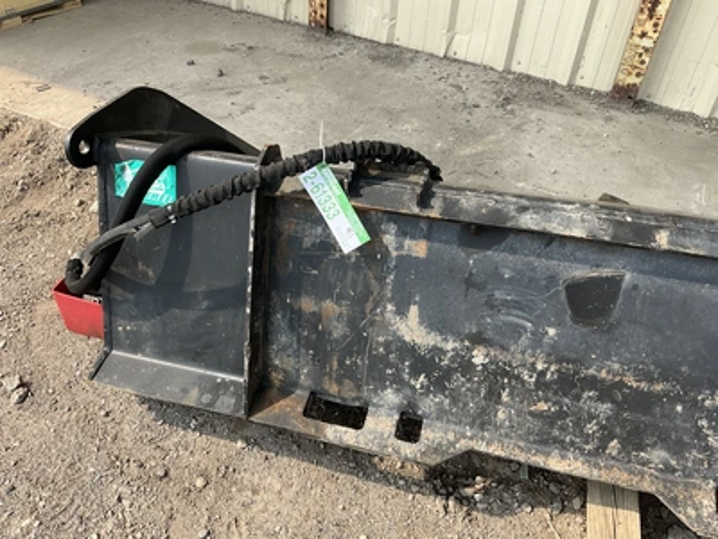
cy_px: 270
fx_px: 602
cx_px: 359
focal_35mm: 29
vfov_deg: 48.2
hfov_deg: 61.7
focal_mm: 3
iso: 25
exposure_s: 1/606
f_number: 1.8
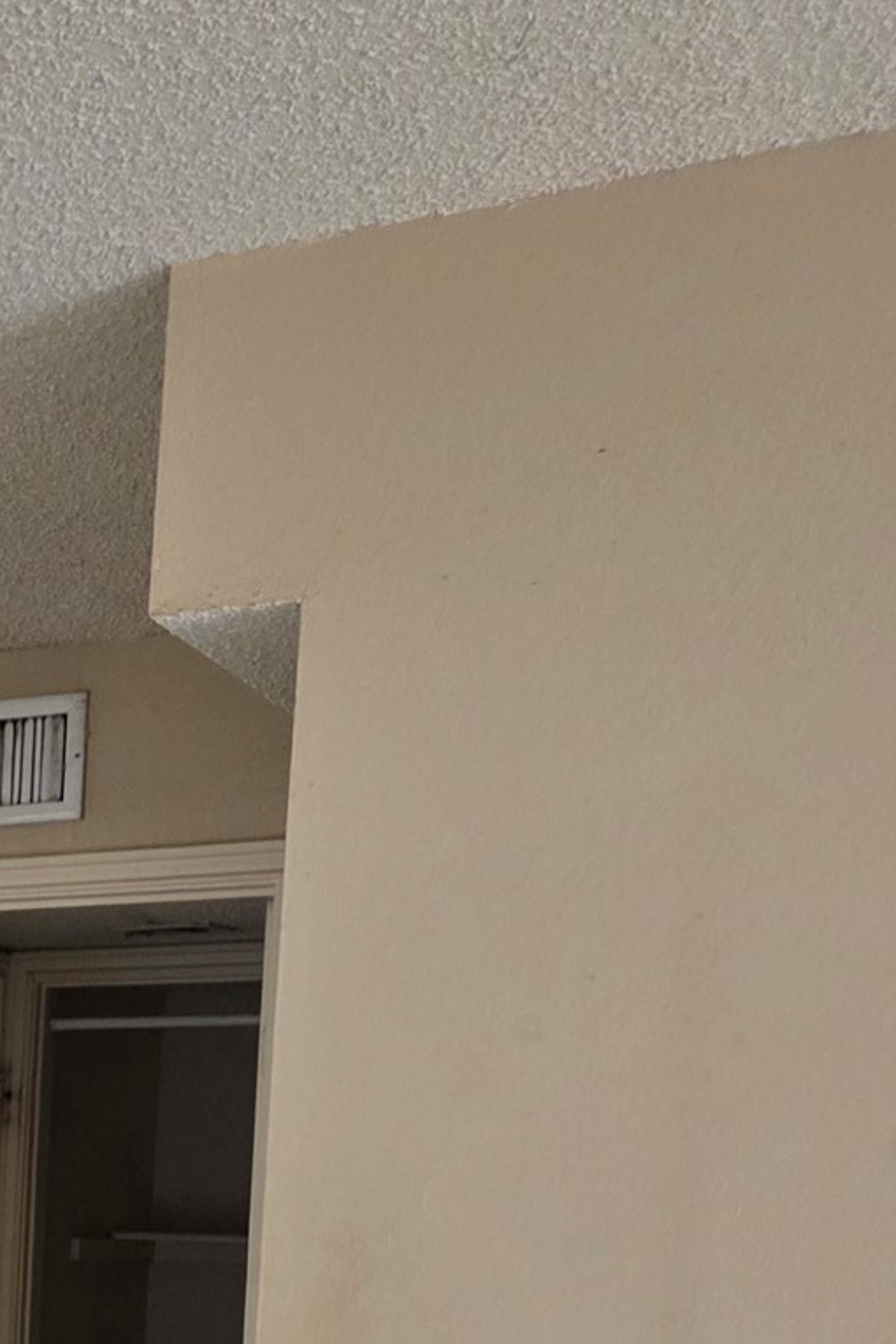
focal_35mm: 64
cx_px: -425
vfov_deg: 28.7
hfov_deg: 18.9
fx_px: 2389
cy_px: 1458
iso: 640
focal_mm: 5.4
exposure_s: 1/120
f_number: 1.8
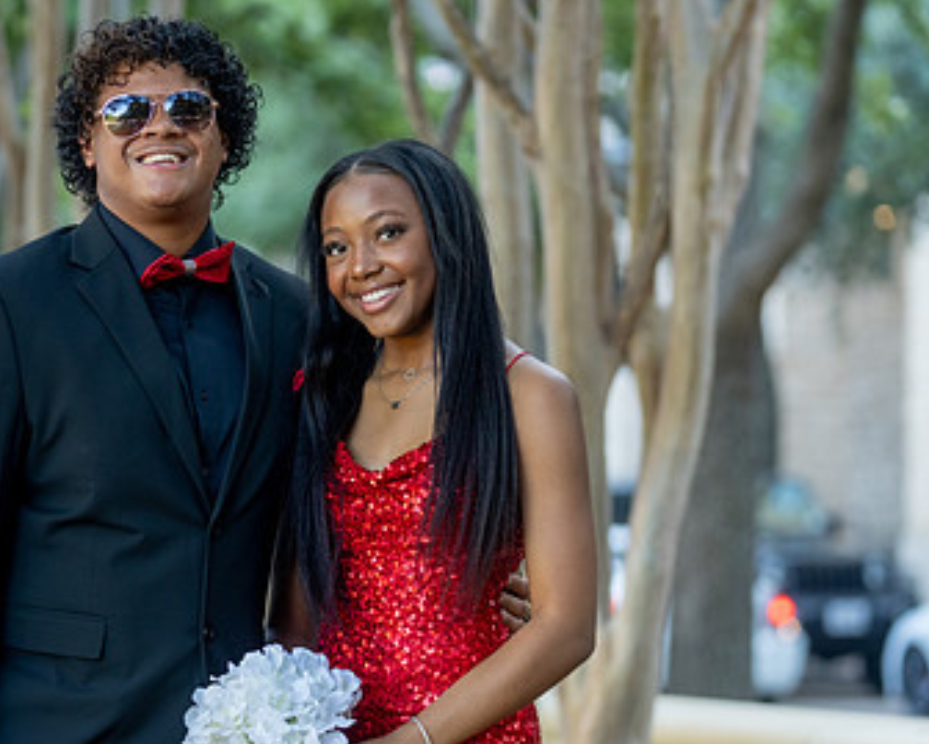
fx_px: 4895
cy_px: 416
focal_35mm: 178
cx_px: 282
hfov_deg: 10.8
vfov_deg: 8.7
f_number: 2.8
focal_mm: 110
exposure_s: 1/320
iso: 800
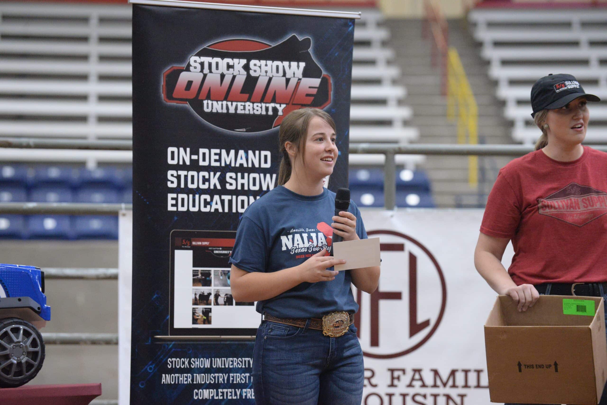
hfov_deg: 11.4
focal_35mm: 180
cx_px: 304
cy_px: 202
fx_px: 3036
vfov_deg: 7.6
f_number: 5
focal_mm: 180
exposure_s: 1/250
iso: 6400
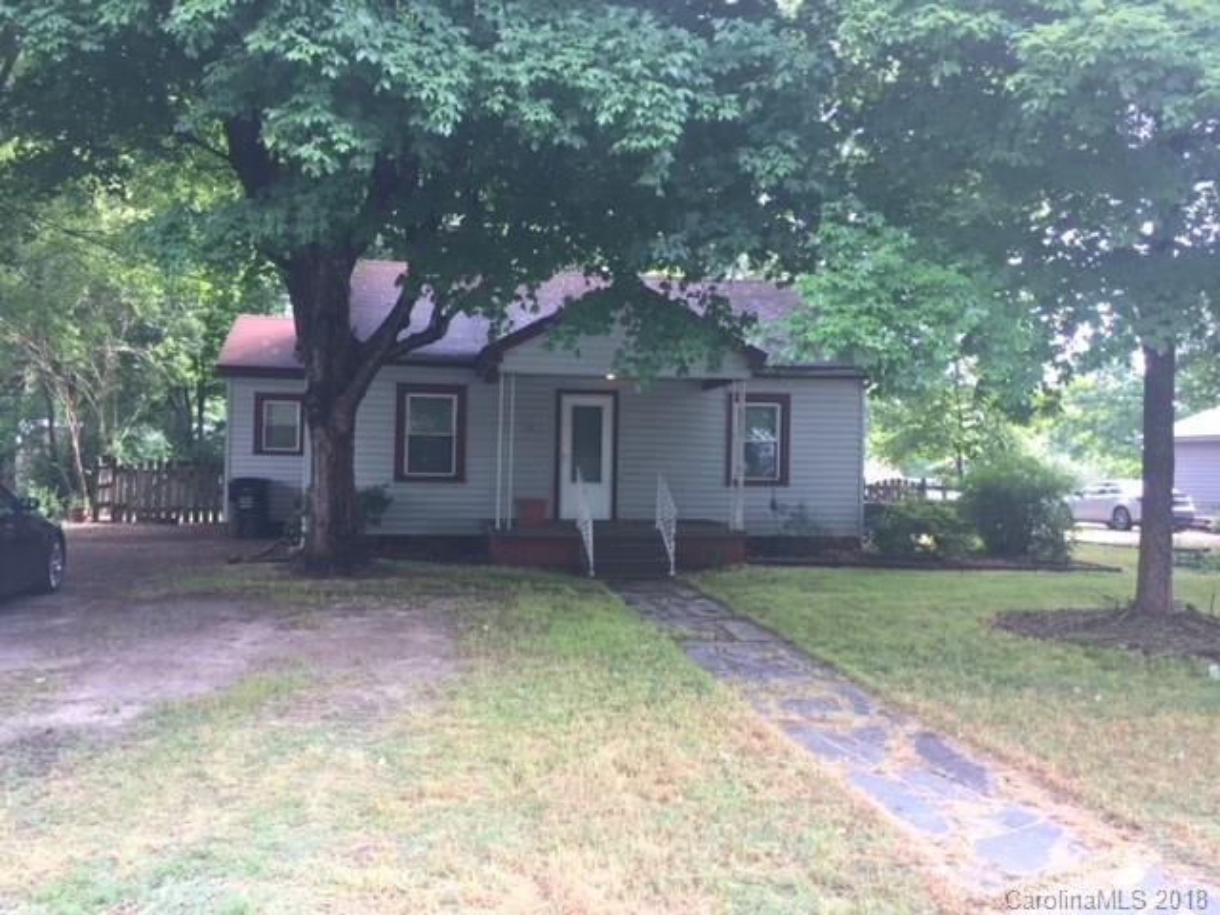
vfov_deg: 48.2
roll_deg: -1.2
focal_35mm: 29
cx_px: 610
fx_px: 1022
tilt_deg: -0.3
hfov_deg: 61.7
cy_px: 458
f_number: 2.2
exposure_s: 1/120
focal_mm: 4.15
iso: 40
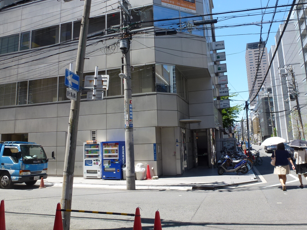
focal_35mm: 28
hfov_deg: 63.4
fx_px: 248
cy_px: 105
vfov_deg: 49.7
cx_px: 148
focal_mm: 4.3
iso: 100
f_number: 4
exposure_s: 1/400
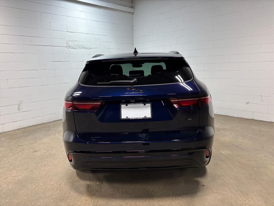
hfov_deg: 67.3
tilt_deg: -10.4
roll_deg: +0.6
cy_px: 103
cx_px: 137
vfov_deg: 53.1
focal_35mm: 26
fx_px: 206
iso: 40
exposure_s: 1/185
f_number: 1.6
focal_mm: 5.96
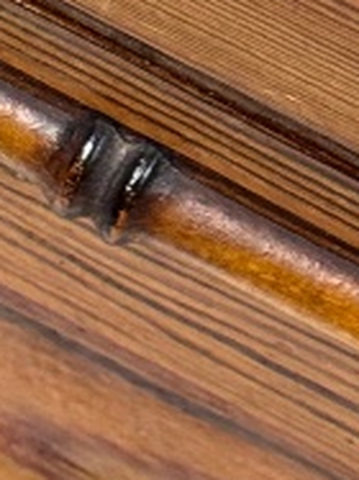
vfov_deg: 6.4
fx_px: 4264
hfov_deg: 4.6
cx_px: -708
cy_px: -56
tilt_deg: -58.2
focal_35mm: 308
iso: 160
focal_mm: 6.76
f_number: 1.78
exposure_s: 1/100
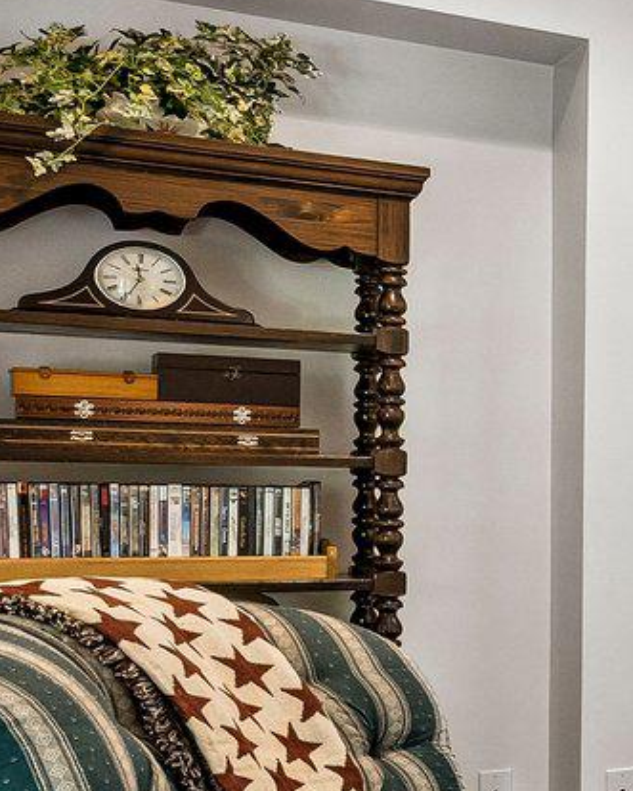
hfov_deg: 12.5
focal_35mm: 68
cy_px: 511
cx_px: 1769
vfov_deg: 27.7
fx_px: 1599
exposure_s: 1/15
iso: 500
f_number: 8
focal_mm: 14.7
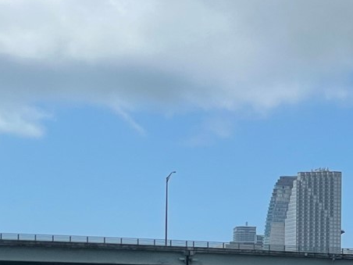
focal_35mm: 184
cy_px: 367
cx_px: 585
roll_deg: -0.3
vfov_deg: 7.9
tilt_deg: +0.0
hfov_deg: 10.3
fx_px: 1876
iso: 25
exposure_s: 1/2817
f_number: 2
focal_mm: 6
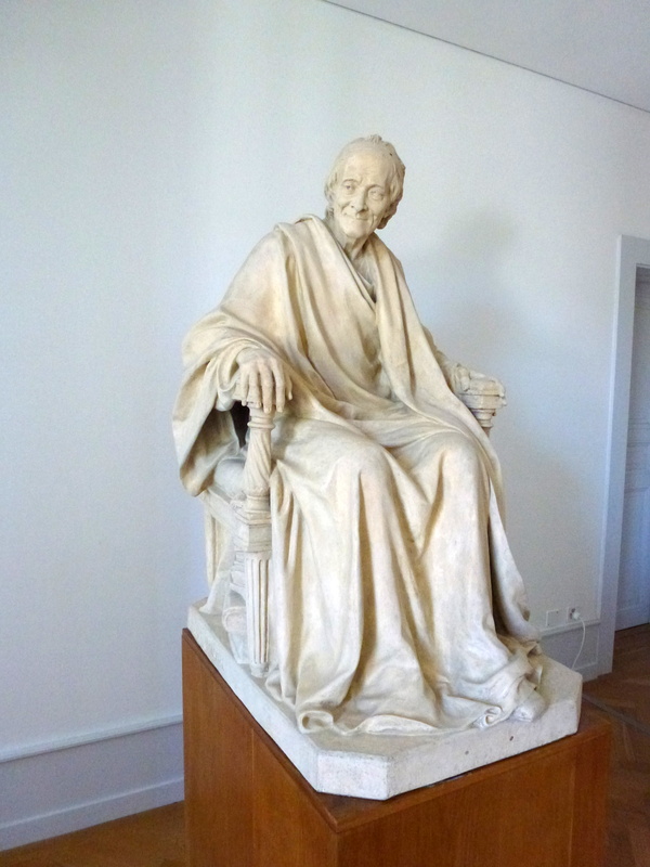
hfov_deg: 54.9
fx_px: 626
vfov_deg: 69.4
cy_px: 434
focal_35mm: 25
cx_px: 325
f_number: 3.3
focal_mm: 4.3
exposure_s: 1/50
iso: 400
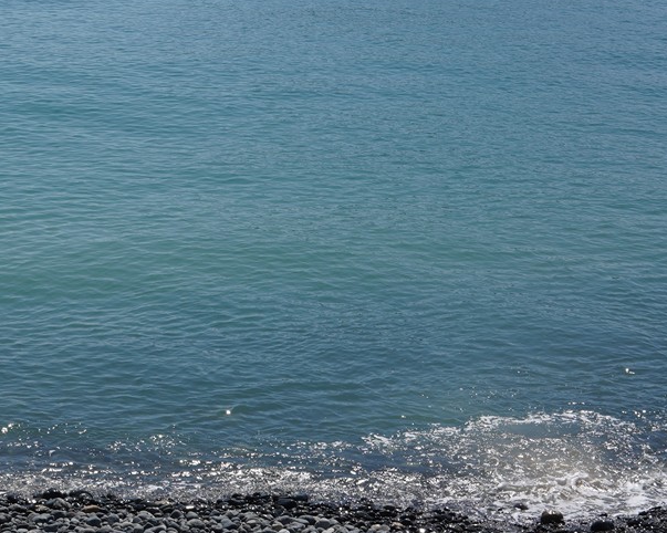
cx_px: -10
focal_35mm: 109
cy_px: 145
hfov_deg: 17.2
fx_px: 2151
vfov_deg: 14.1
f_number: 16
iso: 100
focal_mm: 35
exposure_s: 1/125
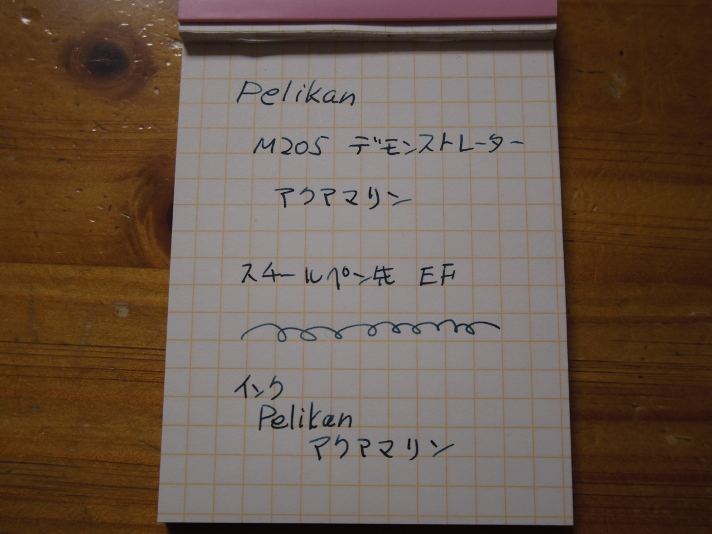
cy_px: 267
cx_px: 356
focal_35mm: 47
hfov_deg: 40.4
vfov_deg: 30.9
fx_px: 967
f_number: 1.9
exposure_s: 1/60
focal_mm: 8.5
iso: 160
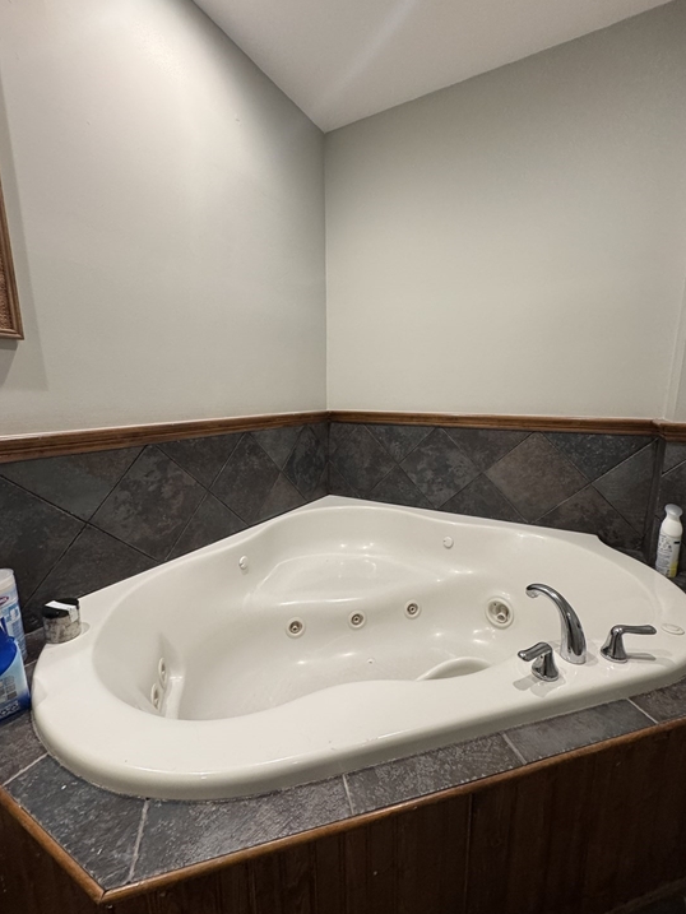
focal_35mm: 15
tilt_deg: -9.7
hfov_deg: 81.7
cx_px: 354
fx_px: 396
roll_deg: +0.8
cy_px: 464
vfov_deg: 98.2
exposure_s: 1/60
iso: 200
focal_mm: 2.22
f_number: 2.2
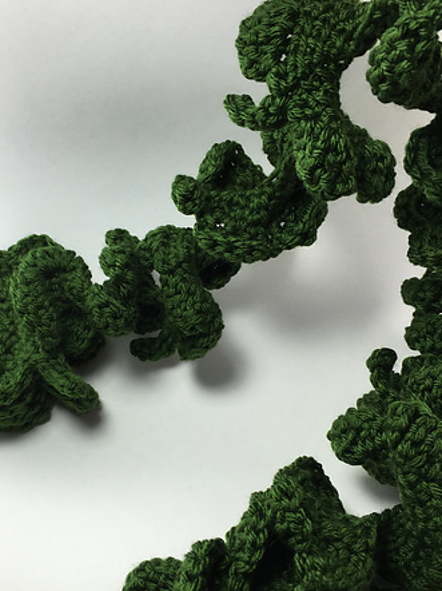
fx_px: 716
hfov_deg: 34.3
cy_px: 330
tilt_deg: -56.0
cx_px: 191
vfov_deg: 44.7
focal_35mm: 42
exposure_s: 1/120
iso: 32
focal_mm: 4.15
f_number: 2.2
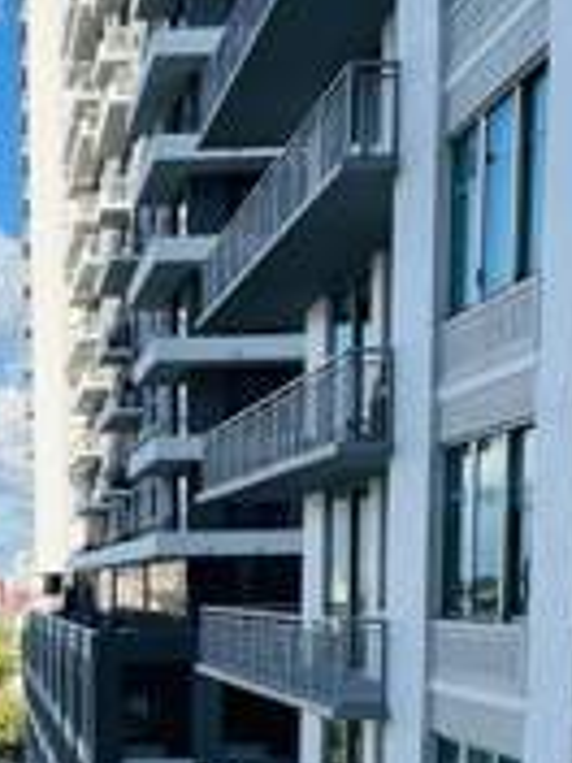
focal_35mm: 51
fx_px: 1124
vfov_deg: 34.8
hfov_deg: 26.2
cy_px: 720
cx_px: -69
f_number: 2.2
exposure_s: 1/1789
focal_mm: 2.22
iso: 50
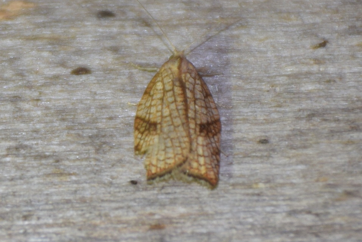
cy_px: 121
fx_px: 2114
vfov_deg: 6.6
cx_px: 181
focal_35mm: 210
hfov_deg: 9.8
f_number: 5.6
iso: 320
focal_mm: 140
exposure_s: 1/60
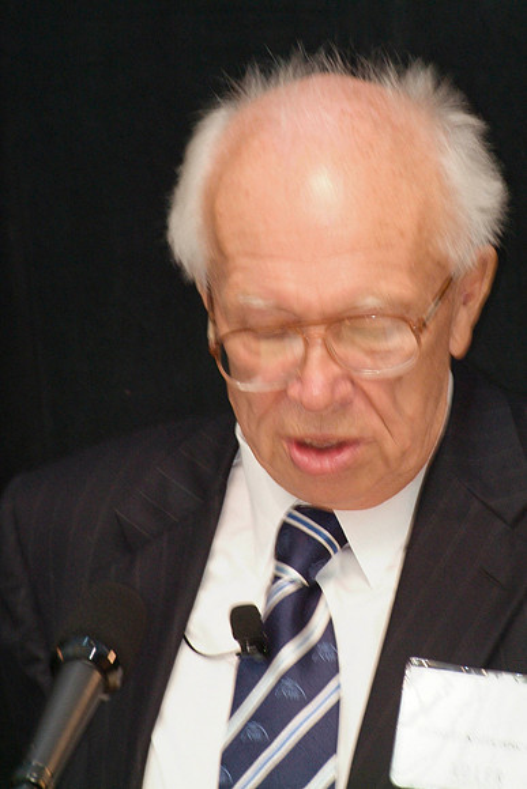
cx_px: 264
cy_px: 394
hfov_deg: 3.1
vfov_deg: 4.6
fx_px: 9875
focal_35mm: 450
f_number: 9.5
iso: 1600
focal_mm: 300
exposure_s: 1/90
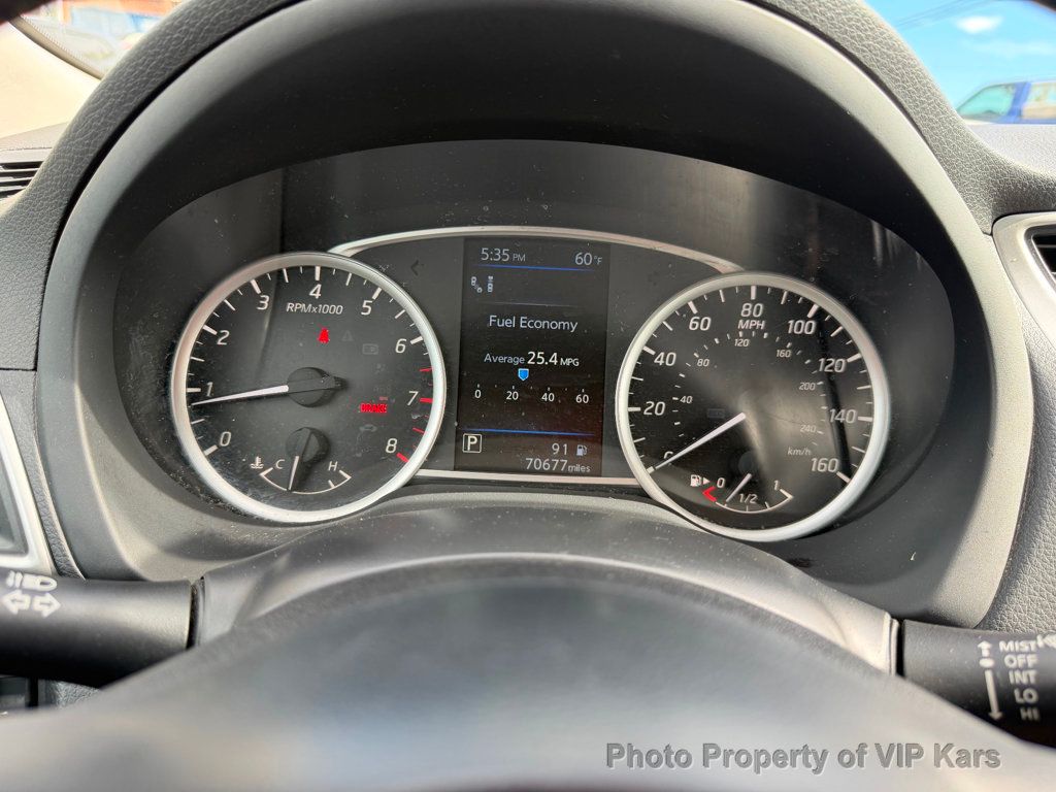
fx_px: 732
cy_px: 396
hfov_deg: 71.6
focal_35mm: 24
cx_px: 528
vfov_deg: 56.8
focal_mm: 6.76
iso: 100
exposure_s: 1/195
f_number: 1.78
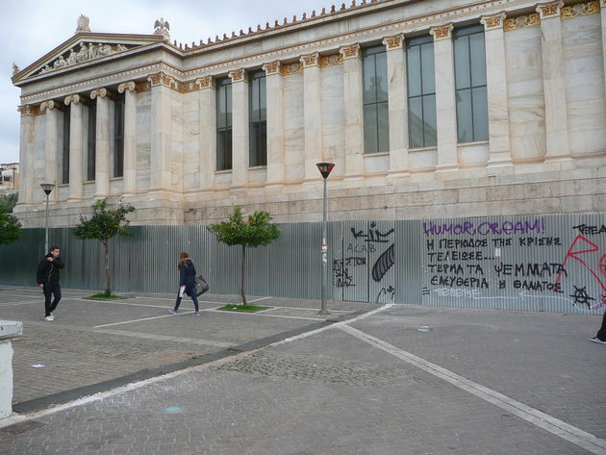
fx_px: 490
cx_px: 303
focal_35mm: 28
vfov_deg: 49.8
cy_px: 228
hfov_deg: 63.4
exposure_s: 1/60
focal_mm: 4.6
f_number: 3.3
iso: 100
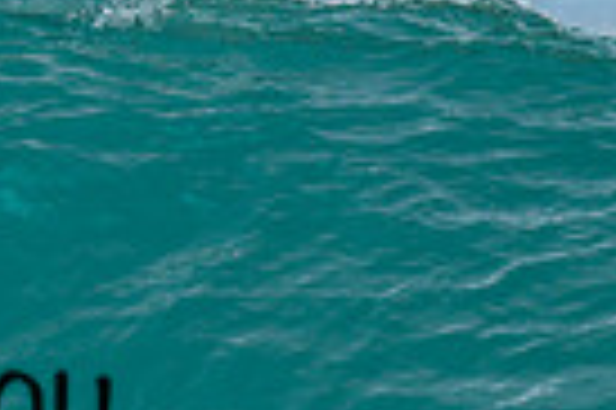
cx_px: -518
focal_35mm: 4172
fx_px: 71302
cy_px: 154
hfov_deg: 0.5
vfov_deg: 0.3
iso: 200
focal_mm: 800
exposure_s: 1/2000
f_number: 6.3
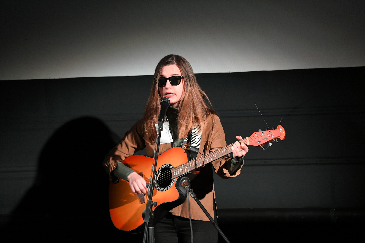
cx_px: 182
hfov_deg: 12.8
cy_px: 122
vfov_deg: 8.6
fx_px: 1622
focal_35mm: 160
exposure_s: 1/200
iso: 6400
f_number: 4
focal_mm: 160
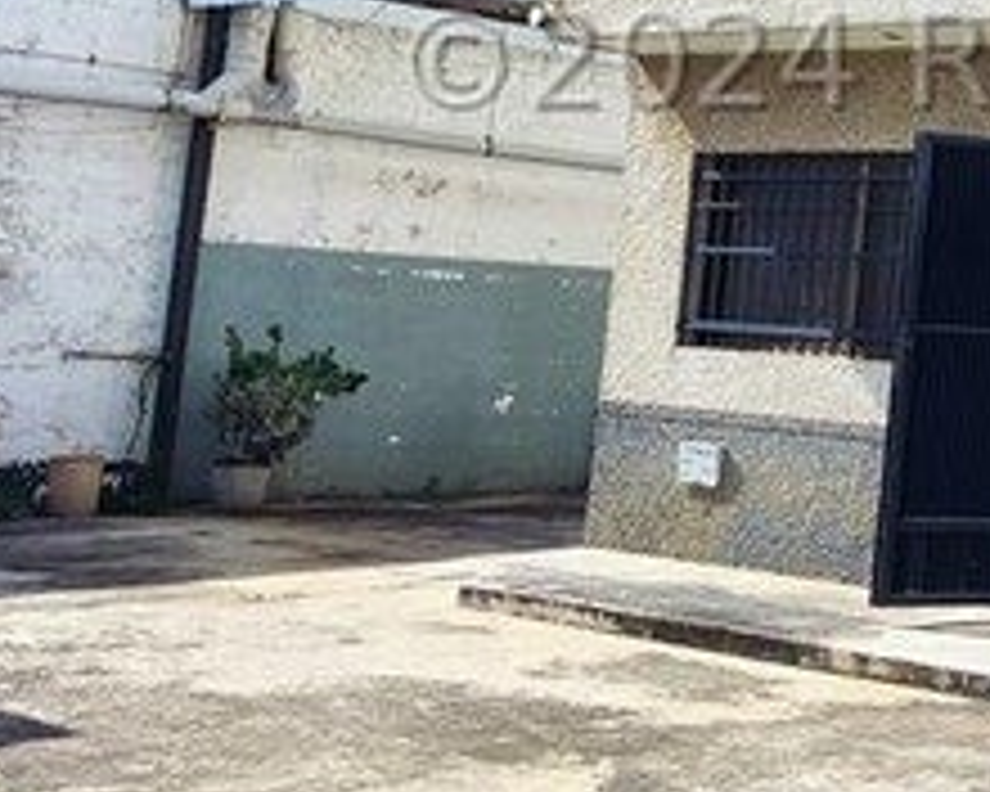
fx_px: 2080
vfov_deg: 21.0
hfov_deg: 22.7
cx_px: 1413
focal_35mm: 71
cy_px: 54
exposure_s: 1/1231
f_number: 1.79
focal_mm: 4.71
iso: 50
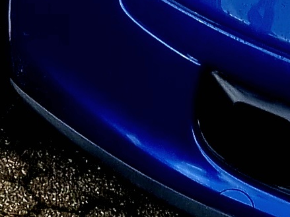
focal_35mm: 215
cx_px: 365
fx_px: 1801
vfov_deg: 5.8
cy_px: -700
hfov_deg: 9.1
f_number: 1.8
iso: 50
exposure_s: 1/1429
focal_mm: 5.4
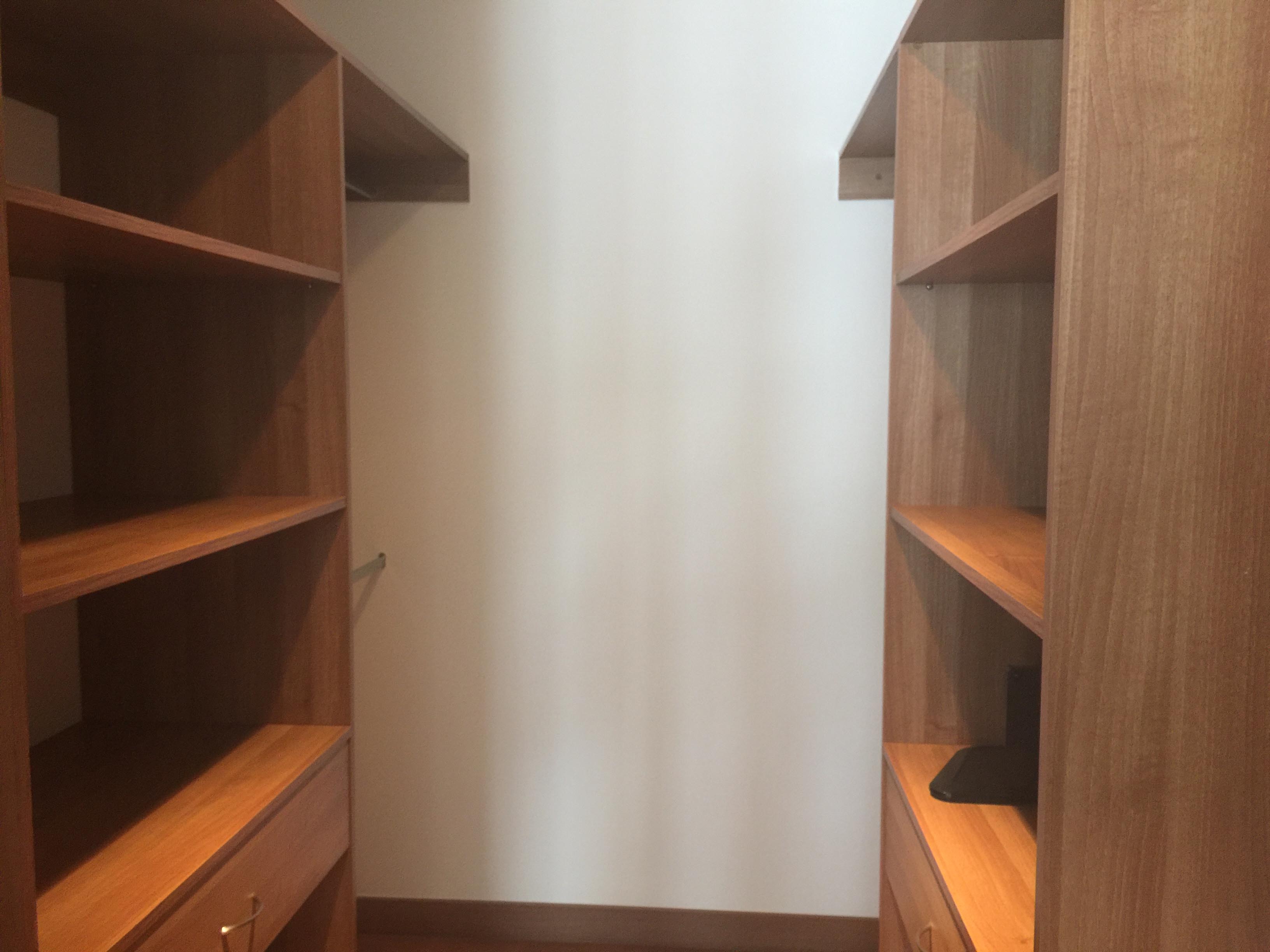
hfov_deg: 61.7
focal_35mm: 29
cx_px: 635
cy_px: 476
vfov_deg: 48.2
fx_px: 1064
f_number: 2.2
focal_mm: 4.15
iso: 80
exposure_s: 1/4
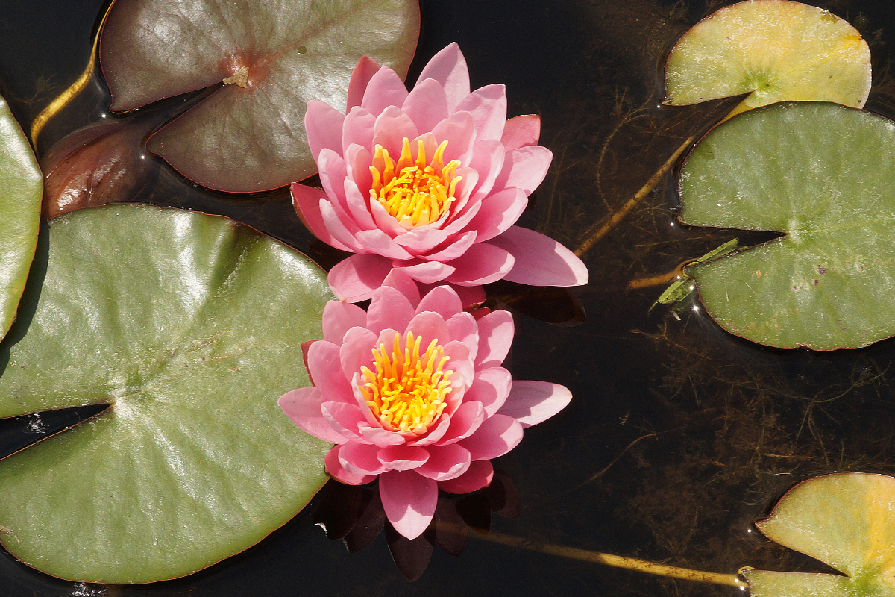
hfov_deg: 13.7
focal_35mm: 150
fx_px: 3729
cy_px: 298
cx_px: 448
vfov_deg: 9.1
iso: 200
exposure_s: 1/160
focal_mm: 100
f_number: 13
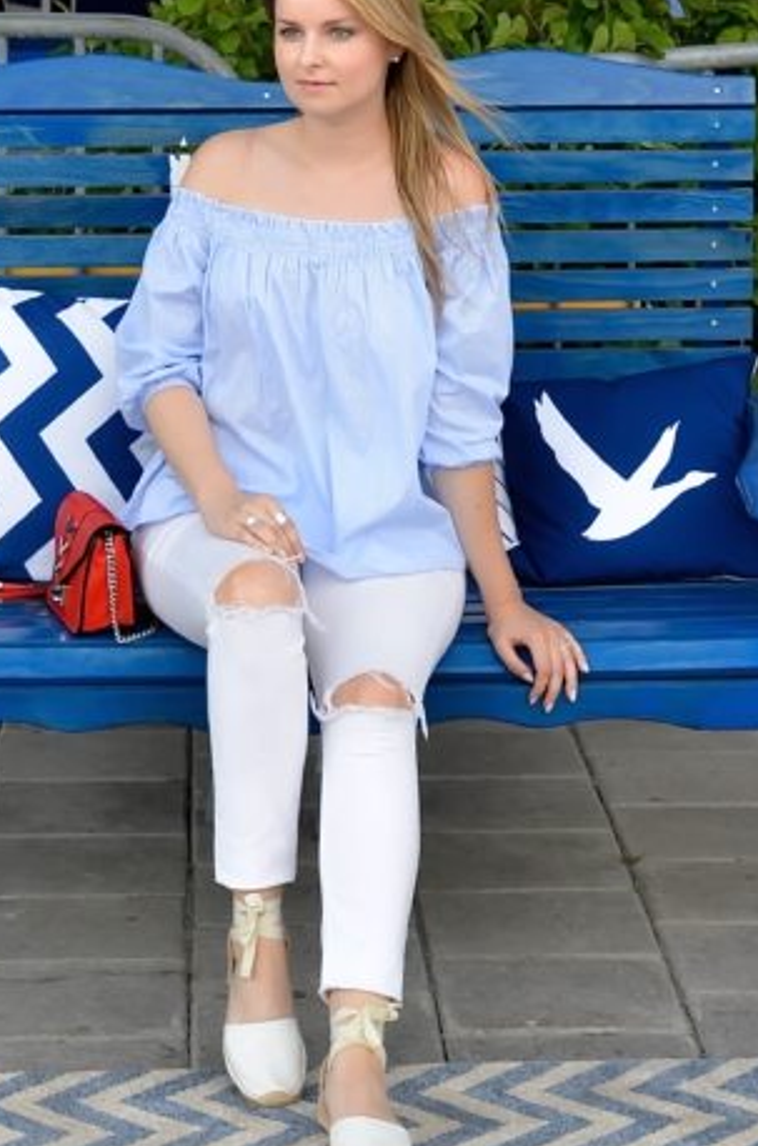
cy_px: 198
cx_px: 323
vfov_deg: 16.2
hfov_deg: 10.8
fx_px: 4000
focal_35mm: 126
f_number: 4.2
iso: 400
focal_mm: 38
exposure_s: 1/500
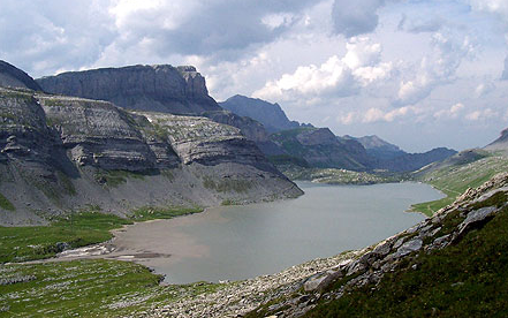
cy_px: 145
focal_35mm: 40
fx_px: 554
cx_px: 257
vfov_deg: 32.0
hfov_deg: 49.3
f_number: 5.6
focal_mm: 5.6
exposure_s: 1/750
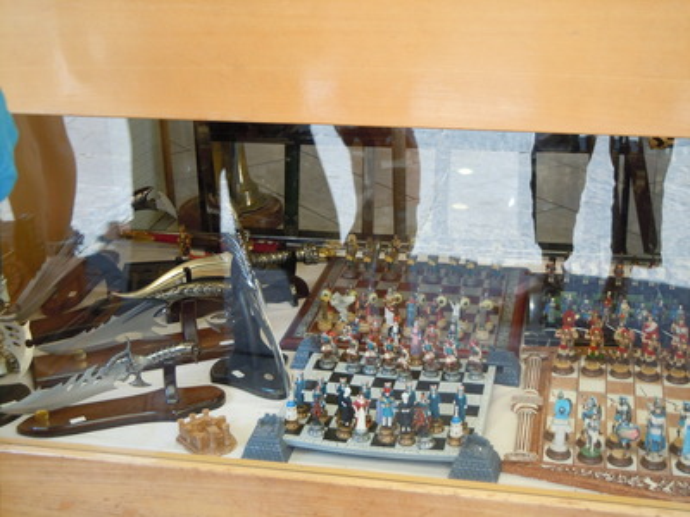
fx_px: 1037
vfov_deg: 28.0
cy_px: 258
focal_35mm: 52
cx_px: 345
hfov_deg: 36.8
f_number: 3.9
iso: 250
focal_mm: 9.3
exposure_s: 1/80
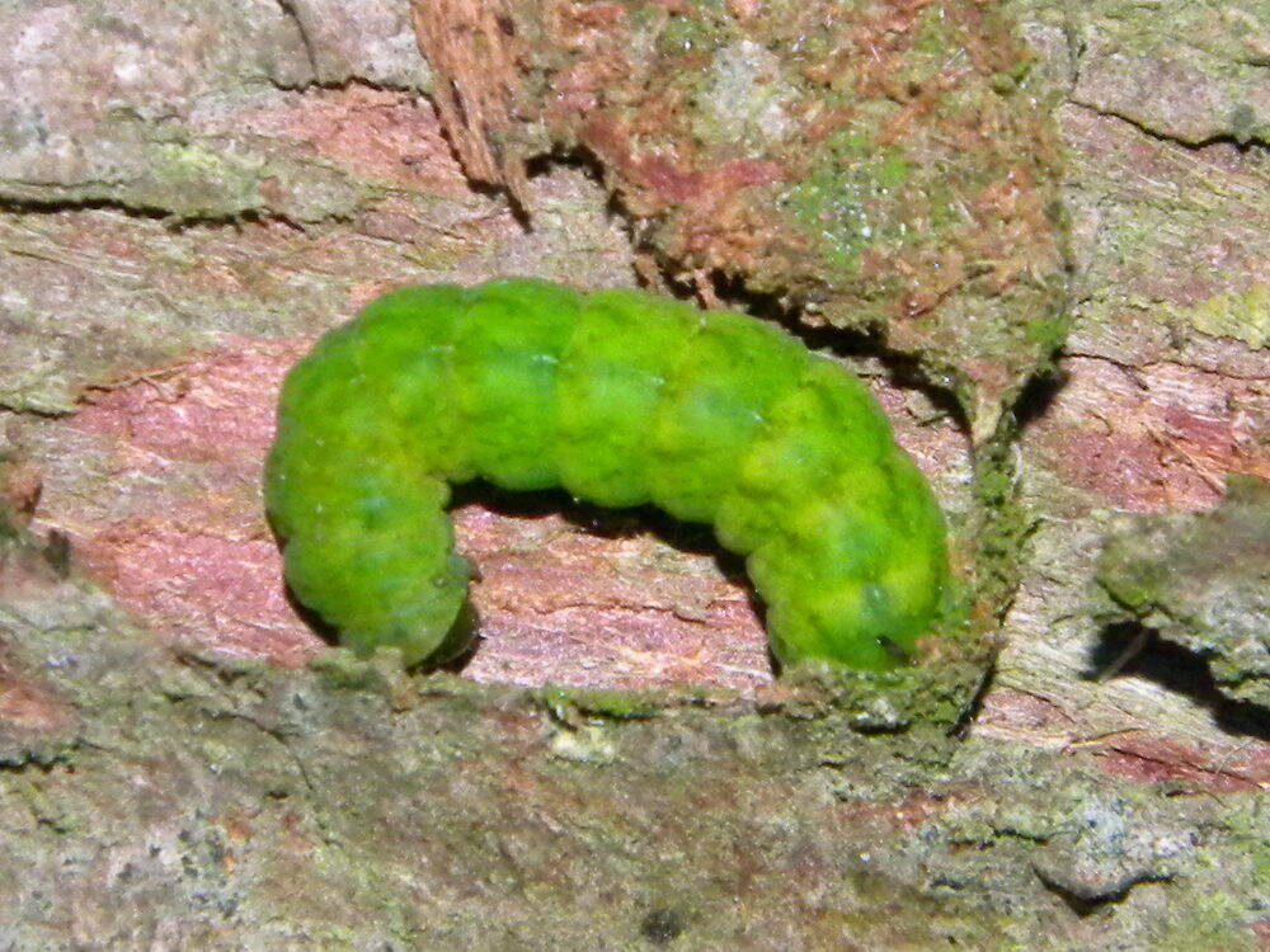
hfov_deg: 23.6
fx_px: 3045
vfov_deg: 17.8
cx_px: 635
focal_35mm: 83
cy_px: 476
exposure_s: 1/30
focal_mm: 15.1
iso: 400
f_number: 9
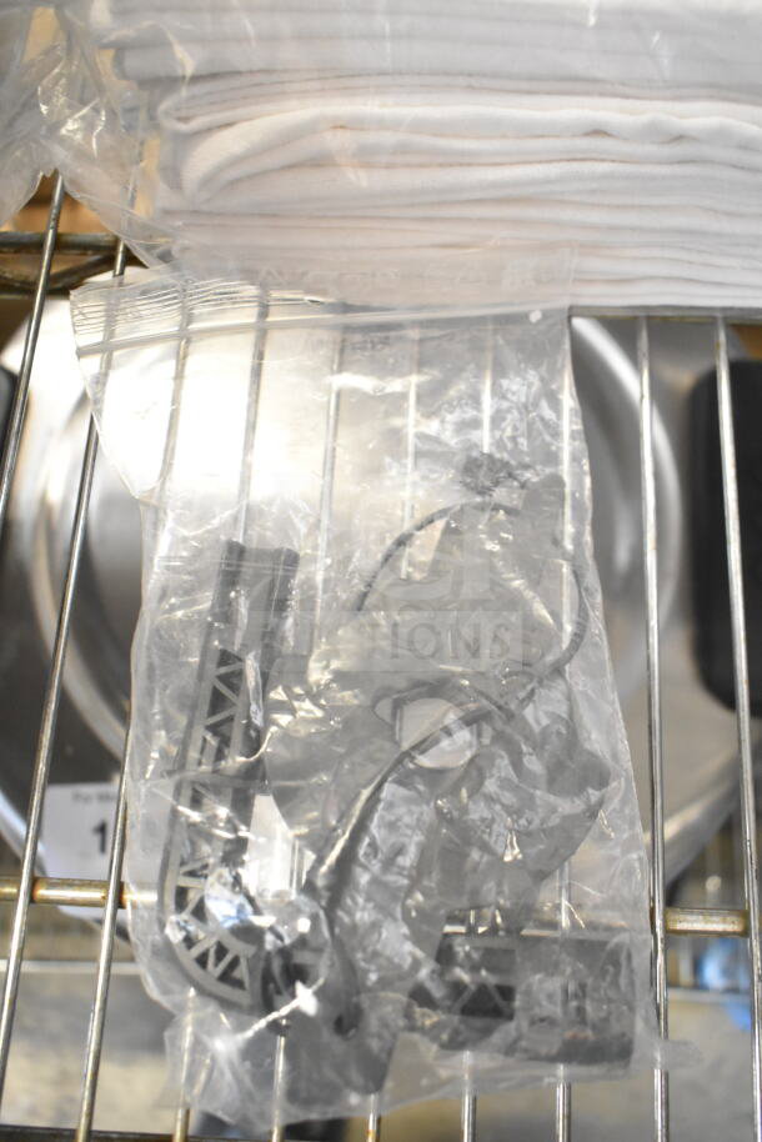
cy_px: 571
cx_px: 381
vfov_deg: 59.5
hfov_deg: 41.7
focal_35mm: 32
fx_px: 999
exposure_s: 1/30
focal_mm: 21
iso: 3600
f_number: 3.8
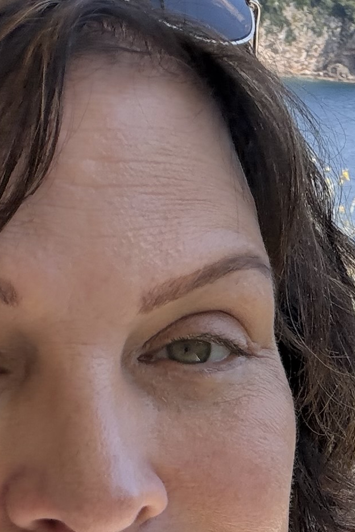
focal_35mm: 103
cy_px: 496
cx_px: 424
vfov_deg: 19.4
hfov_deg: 13.0
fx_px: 1522
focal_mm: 2.71
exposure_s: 1/582
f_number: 1.9
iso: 40
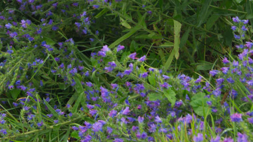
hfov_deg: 20.6
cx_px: 72
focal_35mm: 103
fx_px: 691
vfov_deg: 11.4
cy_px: -55
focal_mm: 28
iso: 160
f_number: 5.6
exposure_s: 1/60
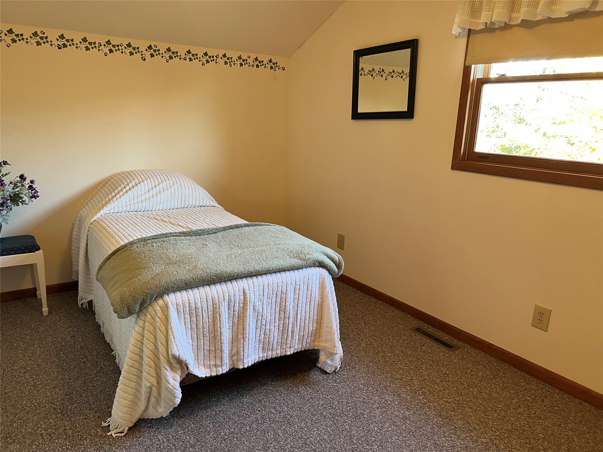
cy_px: 226
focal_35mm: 26
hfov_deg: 67.3
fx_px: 453
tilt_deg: -14.4
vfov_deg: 53.1
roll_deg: -2.2
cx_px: 302
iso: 160
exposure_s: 1/60
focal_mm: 5.7
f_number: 1.5
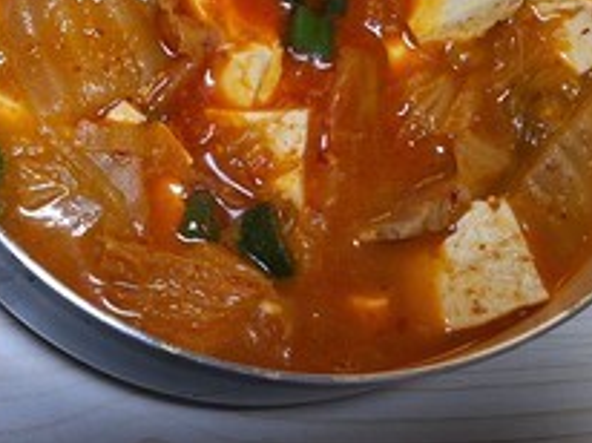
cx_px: -49
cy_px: 273
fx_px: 1144
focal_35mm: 67
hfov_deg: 26.8
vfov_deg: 21.8
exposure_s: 1/40
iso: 125
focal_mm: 5.54
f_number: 1.8
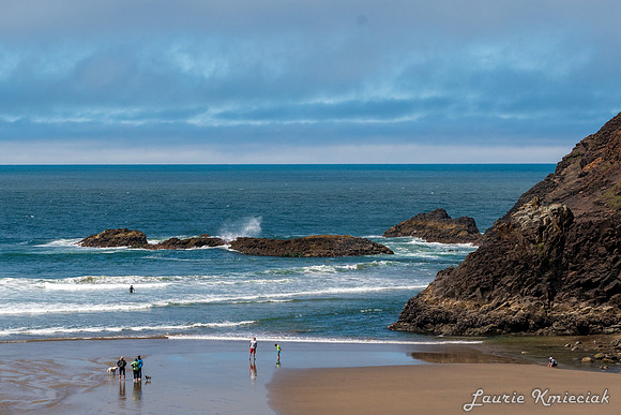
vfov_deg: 10.4
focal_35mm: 132
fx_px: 2280
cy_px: 245
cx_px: 238
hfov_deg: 15.5
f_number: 8
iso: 450
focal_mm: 70
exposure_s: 1/2500
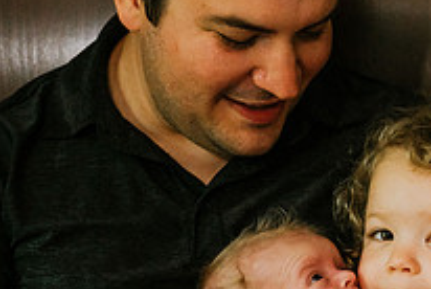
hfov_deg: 12.5
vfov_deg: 8.4
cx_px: 383
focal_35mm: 163
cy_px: 359
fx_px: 1954
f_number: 5
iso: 1250
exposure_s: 1/250
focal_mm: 58
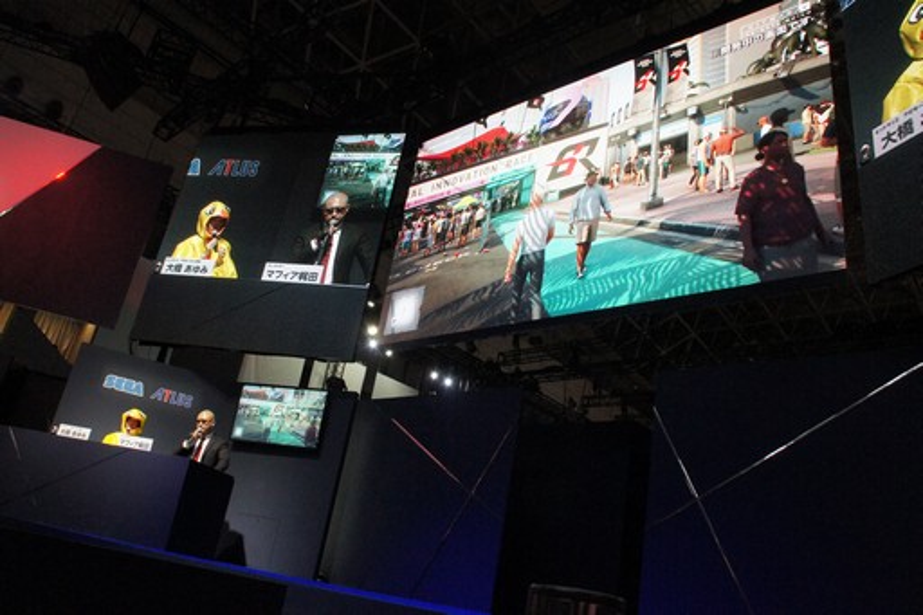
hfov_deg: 67.4
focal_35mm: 27
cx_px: 462
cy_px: 308
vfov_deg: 47.9
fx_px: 692
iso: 1600
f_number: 10
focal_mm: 18
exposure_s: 1/60
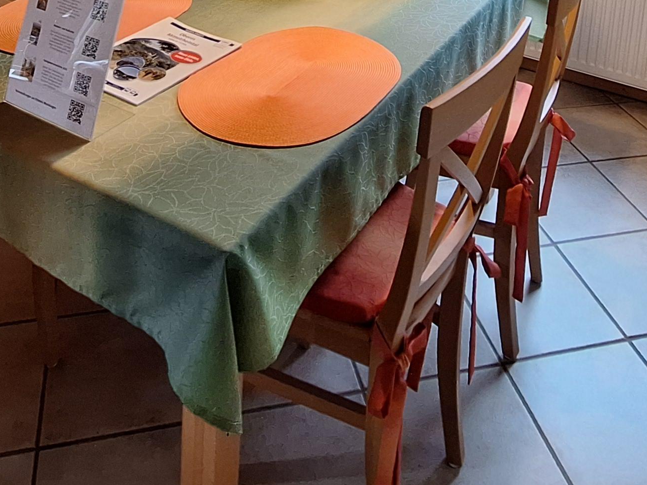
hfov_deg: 46.8
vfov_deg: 28.9
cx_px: 339
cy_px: -154
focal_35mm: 40
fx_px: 748
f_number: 2.2
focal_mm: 1.74
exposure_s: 1/40
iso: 100
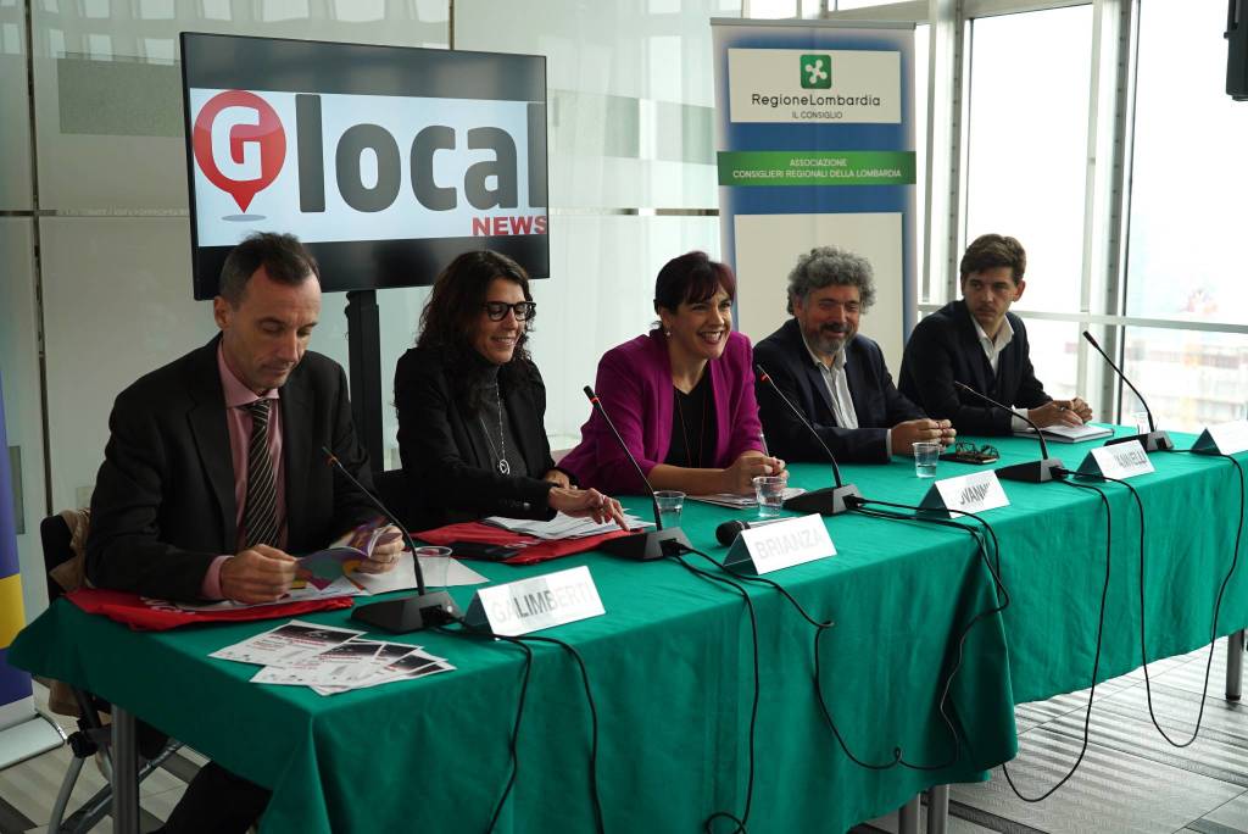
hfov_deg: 47.4
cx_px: 624
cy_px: 417
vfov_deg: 32.7
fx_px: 1422
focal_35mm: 41
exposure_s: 1/60
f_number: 4.5
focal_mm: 41
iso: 100
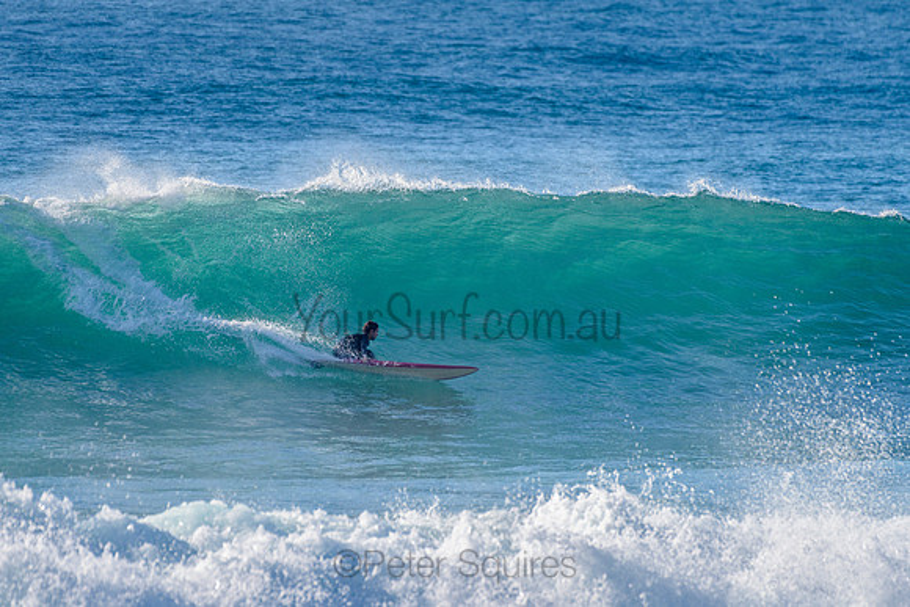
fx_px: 15504
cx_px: 455
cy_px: 304
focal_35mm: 613
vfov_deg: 2.2
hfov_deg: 3.4
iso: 200
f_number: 5.6
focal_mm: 500
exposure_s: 1/2000
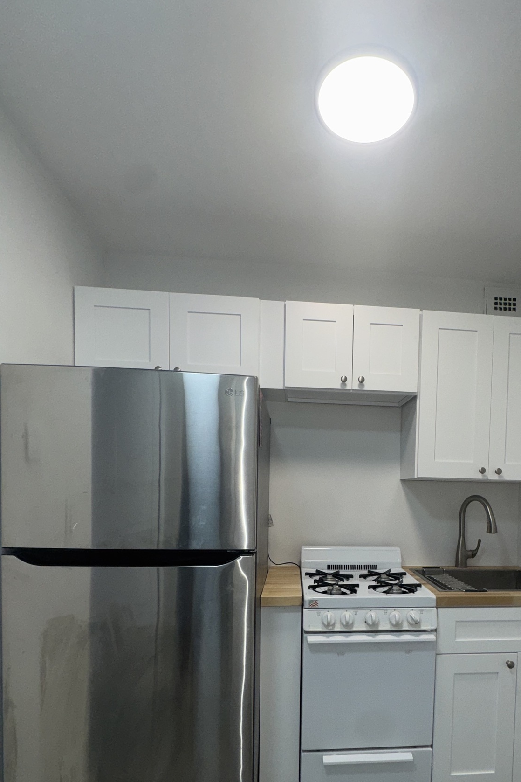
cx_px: 337
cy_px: 505
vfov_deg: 81.8
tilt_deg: -2.2
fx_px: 434
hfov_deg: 60.8
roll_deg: -0.7
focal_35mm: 20
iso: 40
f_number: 2.2
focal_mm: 2.22
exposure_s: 1/122
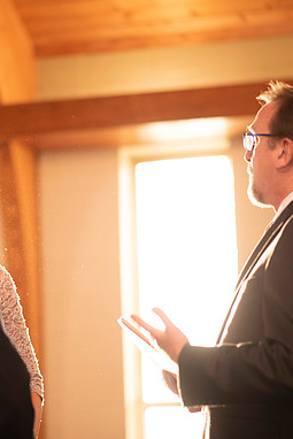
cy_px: 218
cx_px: 74
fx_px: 1573
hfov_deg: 10.6
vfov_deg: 15.9
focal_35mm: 129
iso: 500
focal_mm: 85
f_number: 1.8
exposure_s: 1/100
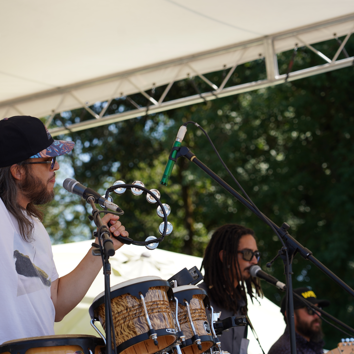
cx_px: 108
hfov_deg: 12.2
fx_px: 1655
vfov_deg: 12.2
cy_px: 188
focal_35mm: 143
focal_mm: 105
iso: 100
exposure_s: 1/250
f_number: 5
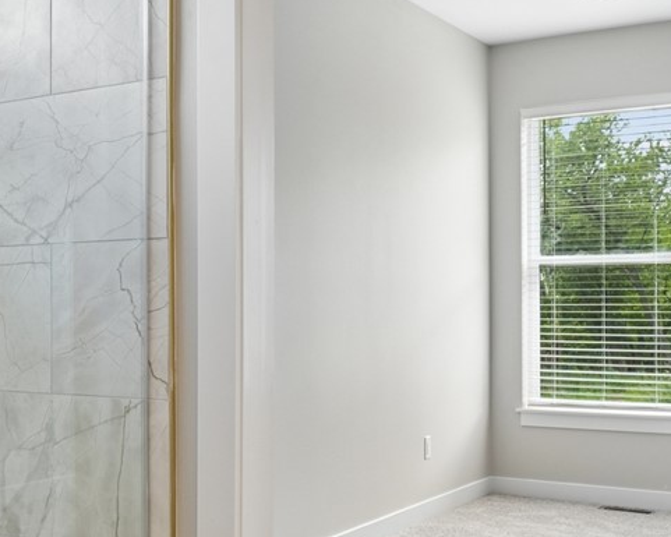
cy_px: 289
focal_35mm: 53
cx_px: 154
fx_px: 1053
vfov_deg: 28.6
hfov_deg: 34.5
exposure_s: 1/50
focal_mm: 16
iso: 500
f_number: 9
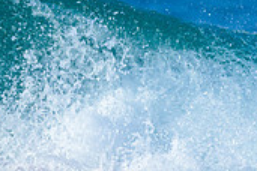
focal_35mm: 3435
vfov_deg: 0.4
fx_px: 24520
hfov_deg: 0.6
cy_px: 237
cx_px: 85
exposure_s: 1/2500
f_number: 6.3
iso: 320
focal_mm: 800
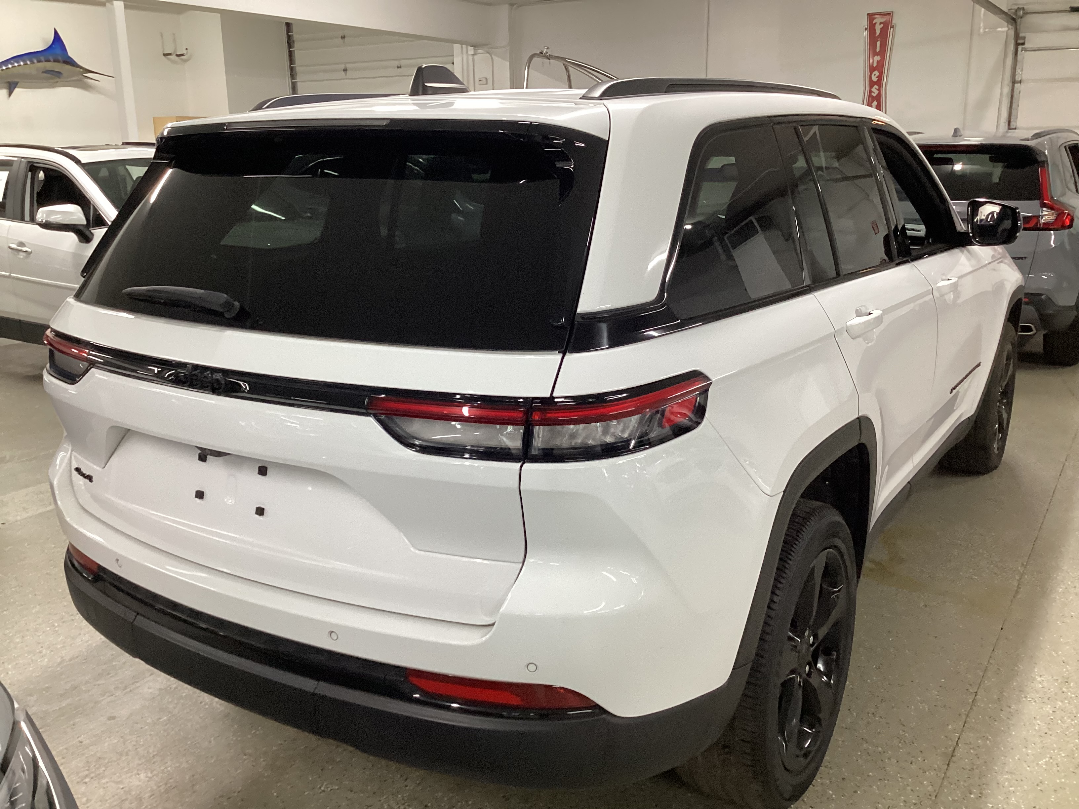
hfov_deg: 58.4
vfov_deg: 45.4
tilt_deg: -15.6
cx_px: 540
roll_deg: +0.3
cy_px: 404
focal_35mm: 31
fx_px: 966
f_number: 2.4
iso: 200
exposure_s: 1/50
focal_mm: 3.3
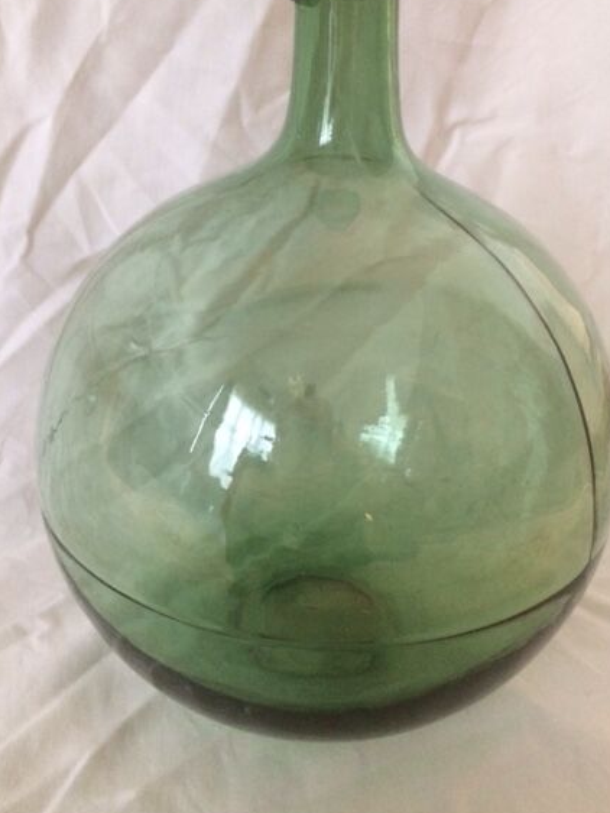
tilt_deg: -27.5
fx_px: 775
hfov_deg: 43.0
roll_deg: -1.2
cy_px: 372
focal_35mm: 33
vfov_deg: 55.3
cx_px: 318
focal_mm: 4.15
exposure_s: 1/25
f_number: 2.2
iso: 320
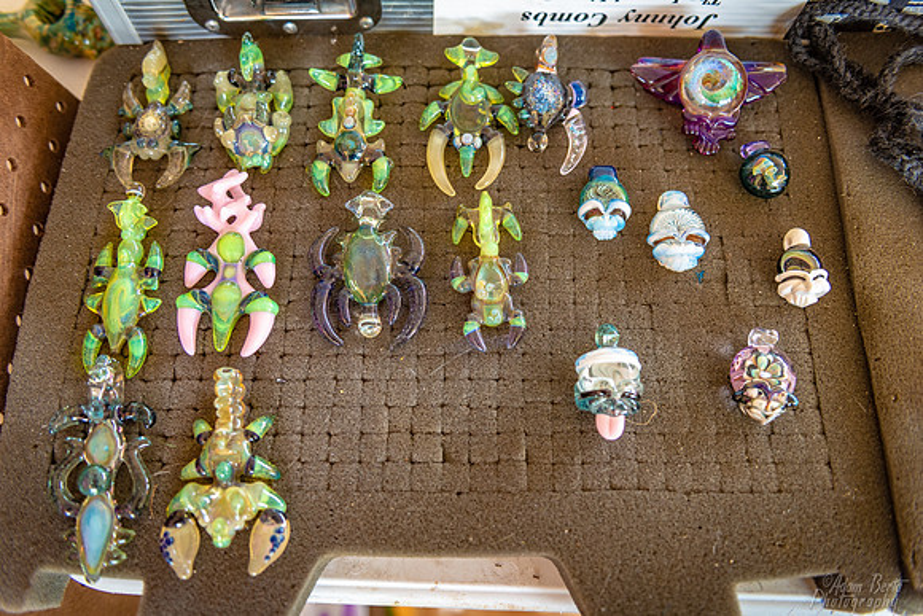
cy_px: 308
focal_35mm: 32
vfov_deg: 41.1
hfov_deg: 58.7
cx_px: 462
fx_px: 821
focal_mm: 32
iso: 500
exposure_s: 1/100
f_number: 2.8
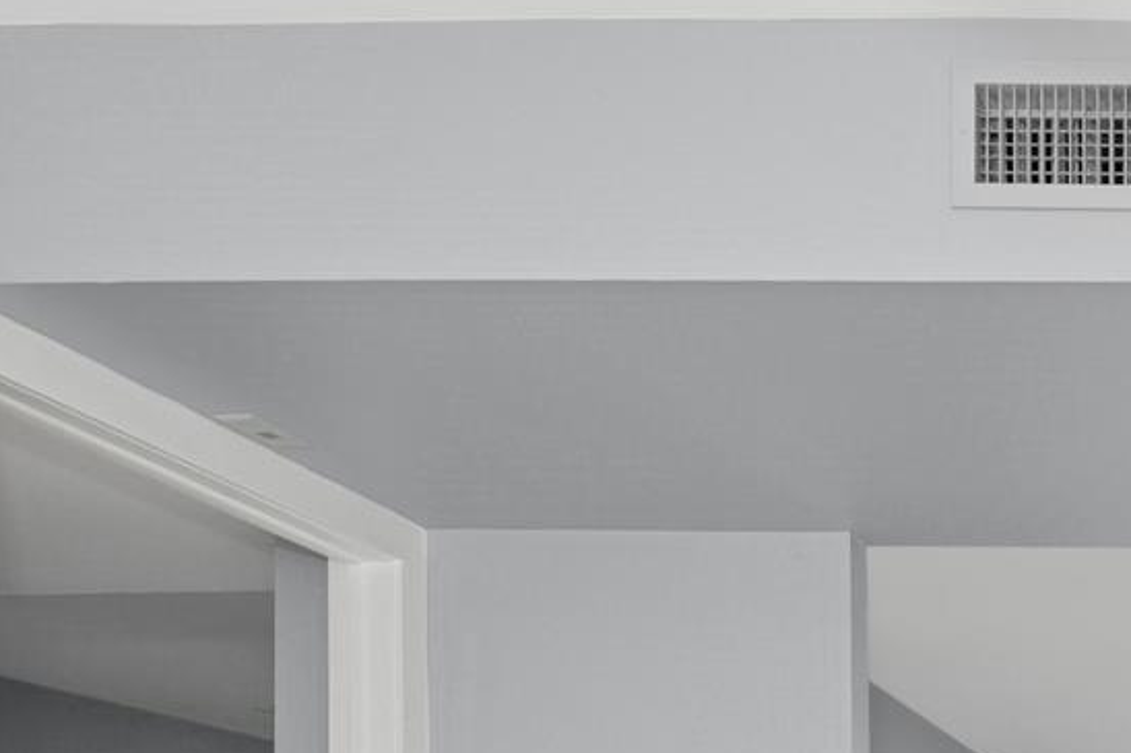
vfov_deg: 29.5
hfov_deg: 41.9
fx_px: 1099
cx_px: 1269
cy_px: 1005
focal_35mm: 35
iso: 160
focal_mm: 12
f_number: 11
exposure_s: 1/10
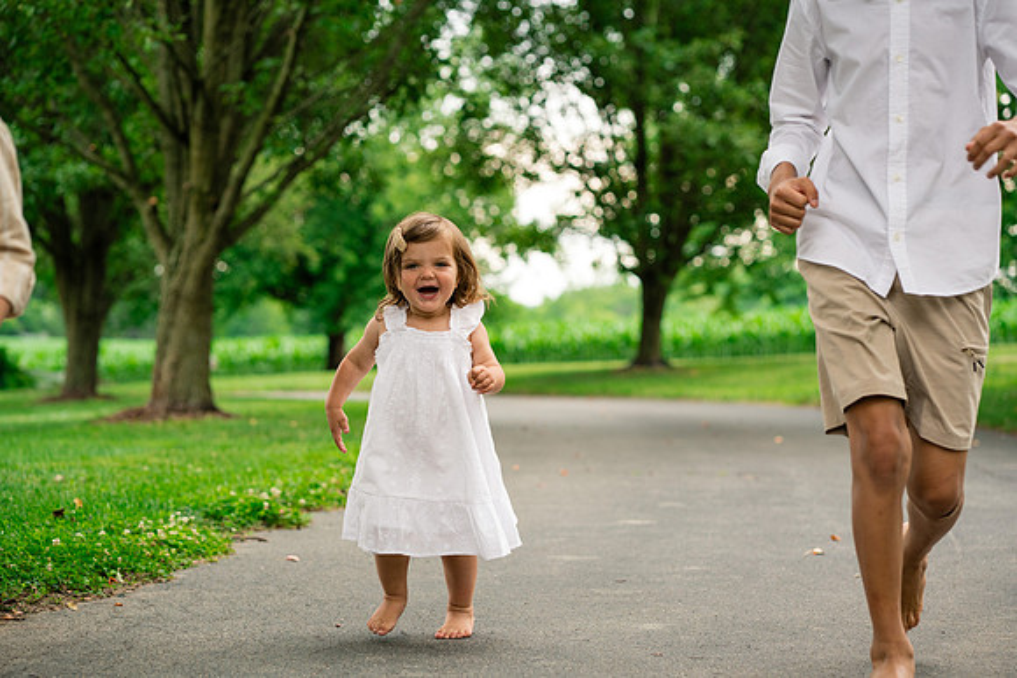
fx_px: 2402
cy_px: 339
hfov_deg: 23.9
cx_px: 508
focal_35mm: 85
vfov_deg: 16.1
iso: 500
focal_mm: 85
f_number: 3.5
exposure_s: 1/500
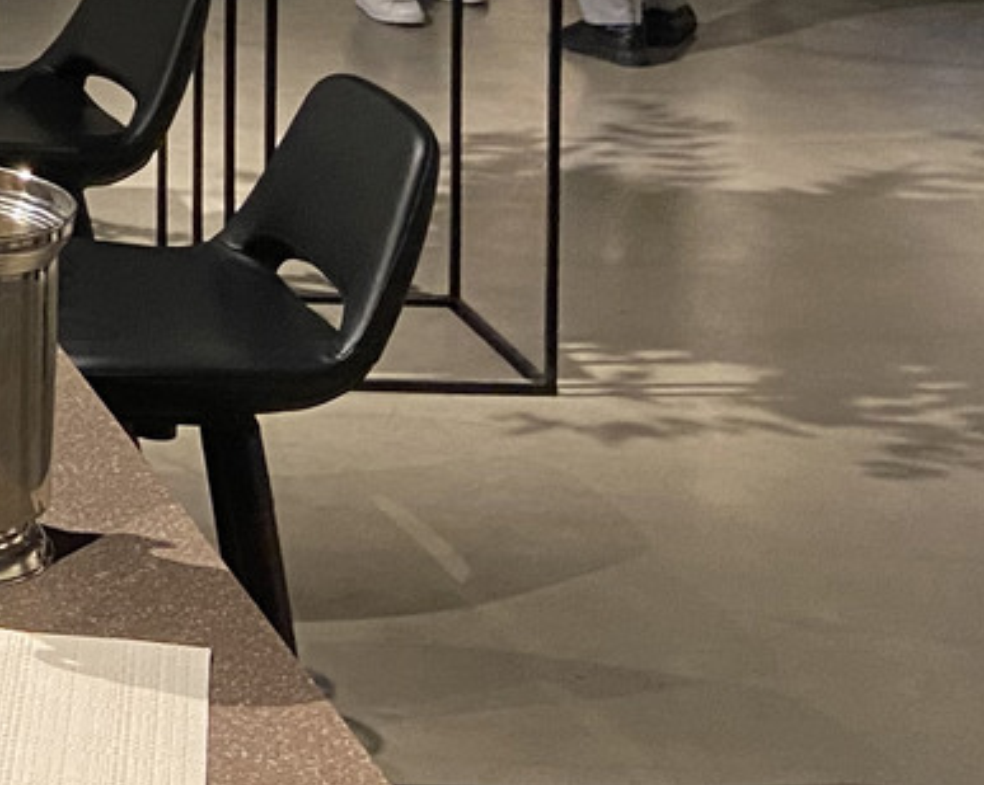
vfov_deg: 13.6
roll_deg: -0.3
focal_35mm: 105
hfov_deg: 16.0
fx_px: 3056
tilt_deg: -3.3
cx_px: -681
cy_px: -485
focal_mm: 4.25
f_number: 1.8
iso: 400
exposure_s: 1/50
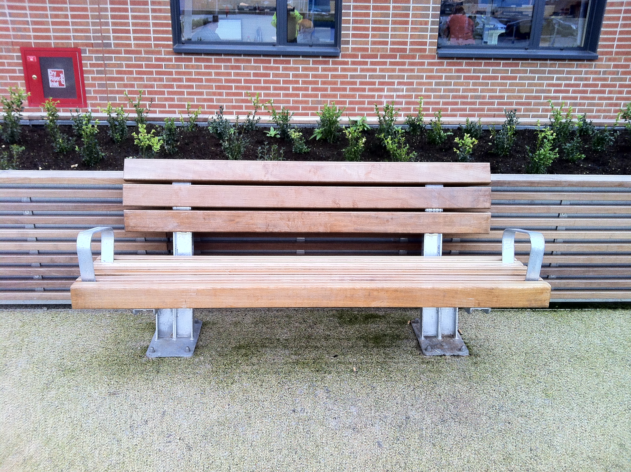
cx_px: 316
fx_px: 637
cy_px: 236
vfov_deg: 40.6
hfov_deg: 52.7
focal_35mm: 35
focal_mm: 3.85
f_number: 2.8
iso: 80
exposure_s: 1/60
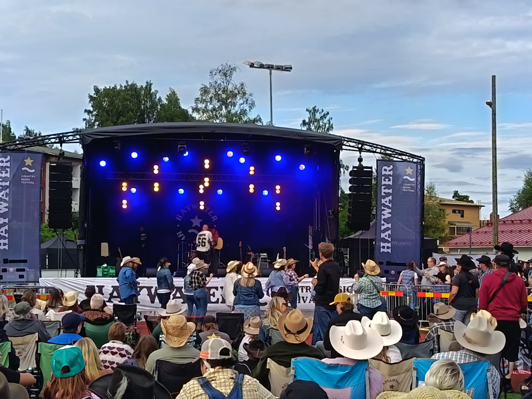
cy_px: 200
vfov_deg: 23.7
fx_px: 953
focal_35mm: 62
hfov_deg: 31.2
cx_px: 266
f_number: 1.75
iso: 100
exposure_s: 1/211
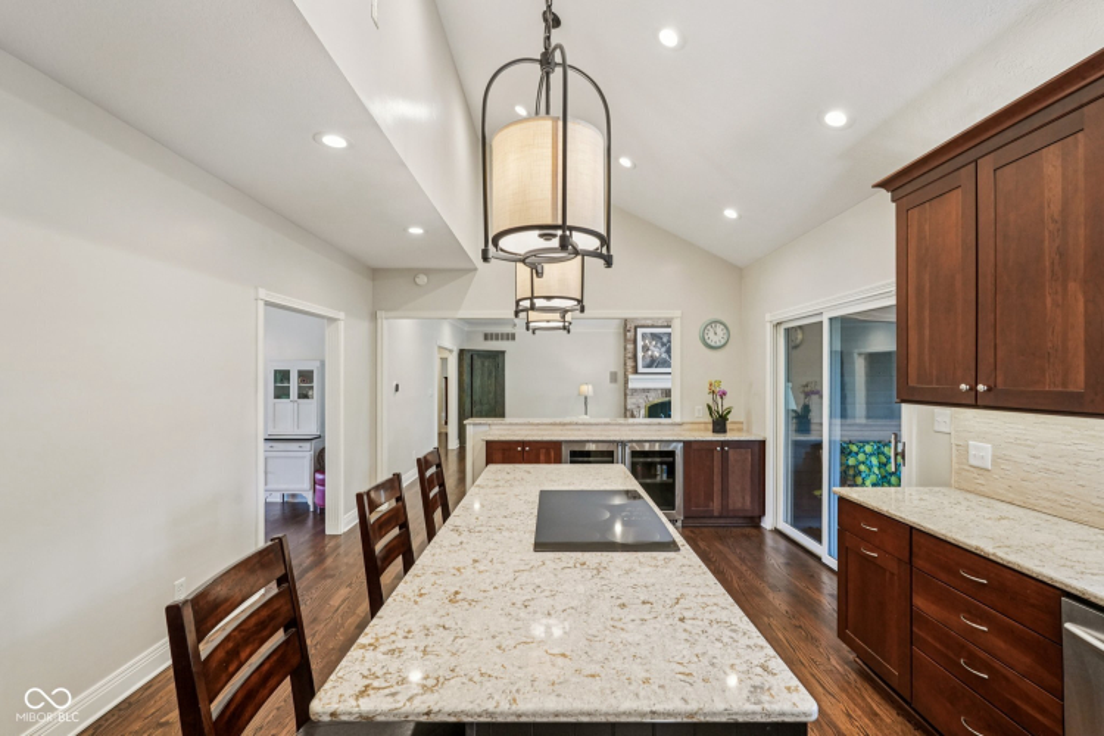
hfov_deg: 96.7
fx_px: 491
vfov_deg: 73.7
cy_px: 368
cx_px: 552
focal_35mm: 16
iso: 800
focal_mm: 16
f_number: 8
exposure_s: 1/30
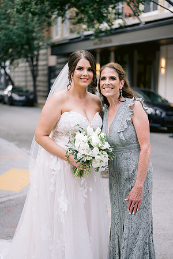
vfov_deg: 39.6
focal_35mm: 50
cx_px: 86
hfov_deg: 27.0
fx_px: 360
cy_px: 130
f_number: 1.8
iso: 160
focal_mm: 50
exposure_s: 1/500
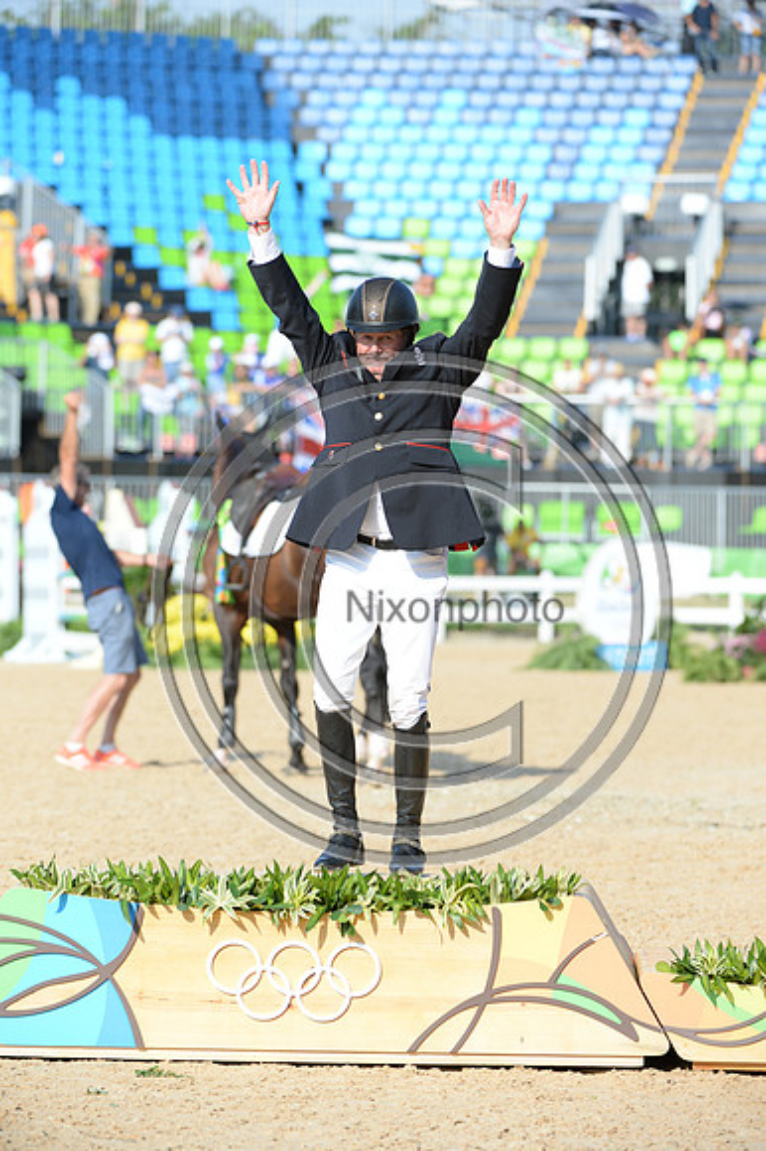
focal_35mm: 200
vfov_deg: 10.3
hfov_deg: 6.9
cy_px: 576
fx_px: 6390
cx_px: 383
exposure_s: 1/1250
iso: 450
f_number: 5.6
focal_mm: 200
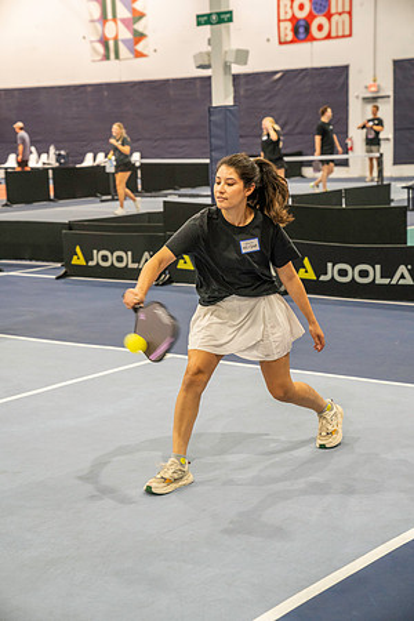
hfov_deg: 19.5
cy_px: 310
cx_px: 207
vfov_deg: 28.8
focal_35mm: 70
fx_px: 1207
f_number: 4.5
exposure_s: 1/200
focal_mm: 70
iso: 3200
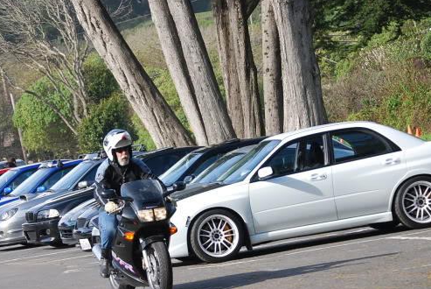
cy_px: 170
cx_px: 161
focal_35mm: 219
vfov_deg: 6.3
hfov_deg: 9.4
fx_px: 2625
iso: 200
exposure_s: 1/500
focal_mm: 90
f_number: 5.6
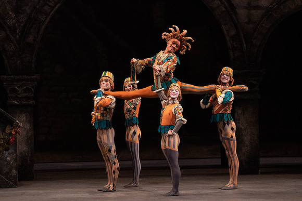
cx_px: 143
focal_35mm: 330
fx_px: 2773
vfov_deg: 4.2
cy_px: 89
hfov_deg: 6.2
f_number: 9
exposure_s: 1/400
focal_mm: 274
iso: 6400
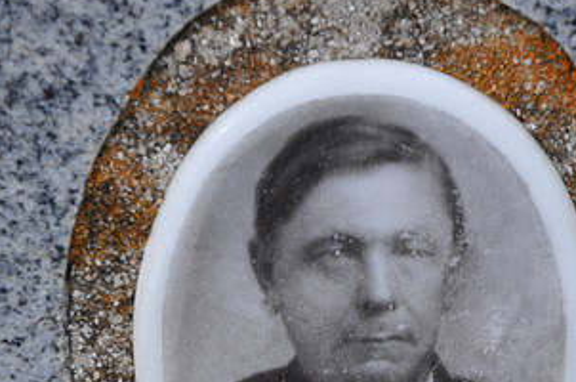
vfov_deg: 4.5
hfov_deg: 6.8
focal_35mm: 303
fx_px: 4837
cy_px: 356
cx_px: 383
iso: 200
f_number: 6.3
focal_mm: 105
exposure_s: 1/160
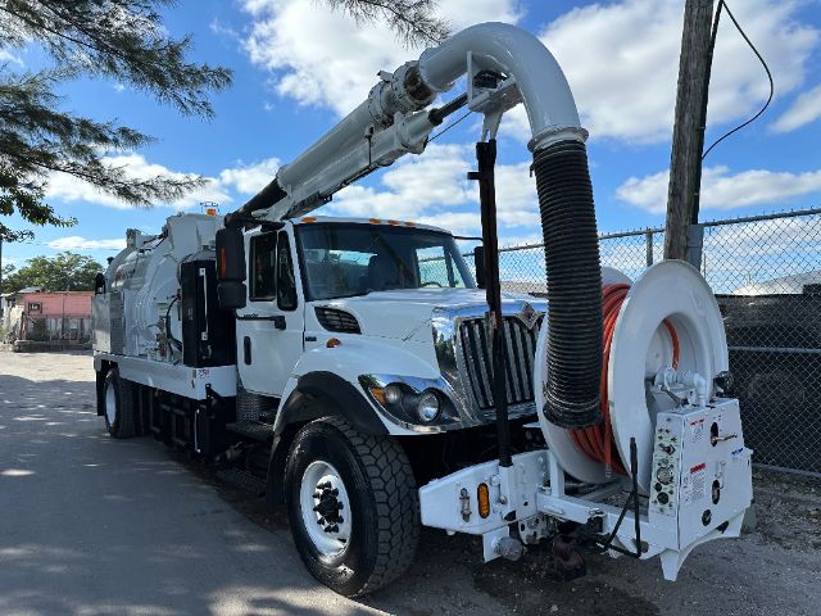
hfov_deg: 71.6
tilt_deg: +1.6
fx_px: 569
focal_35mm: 24
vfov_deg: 56.8
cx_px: 410
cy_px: 308
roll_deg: -0.1
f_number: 1.78
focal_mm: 6.86
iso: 80
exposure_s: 1/3058
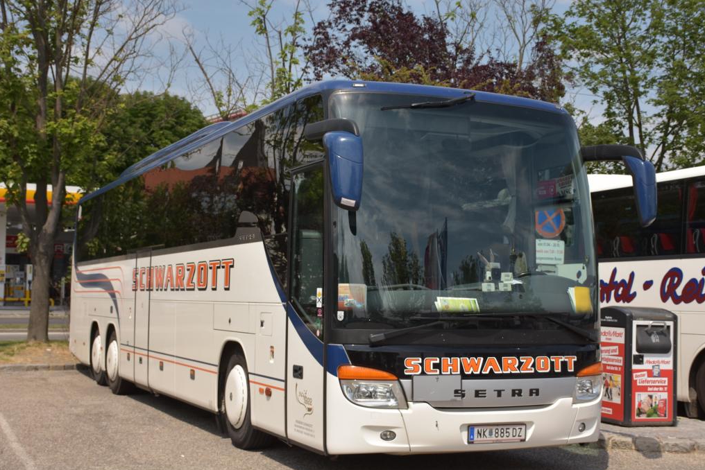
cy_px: 255
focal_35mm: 51
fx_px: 999
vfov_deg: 26.5
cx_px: 376
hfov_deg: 38.9
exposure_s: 1/2000
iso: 200
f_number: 4
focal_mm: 30
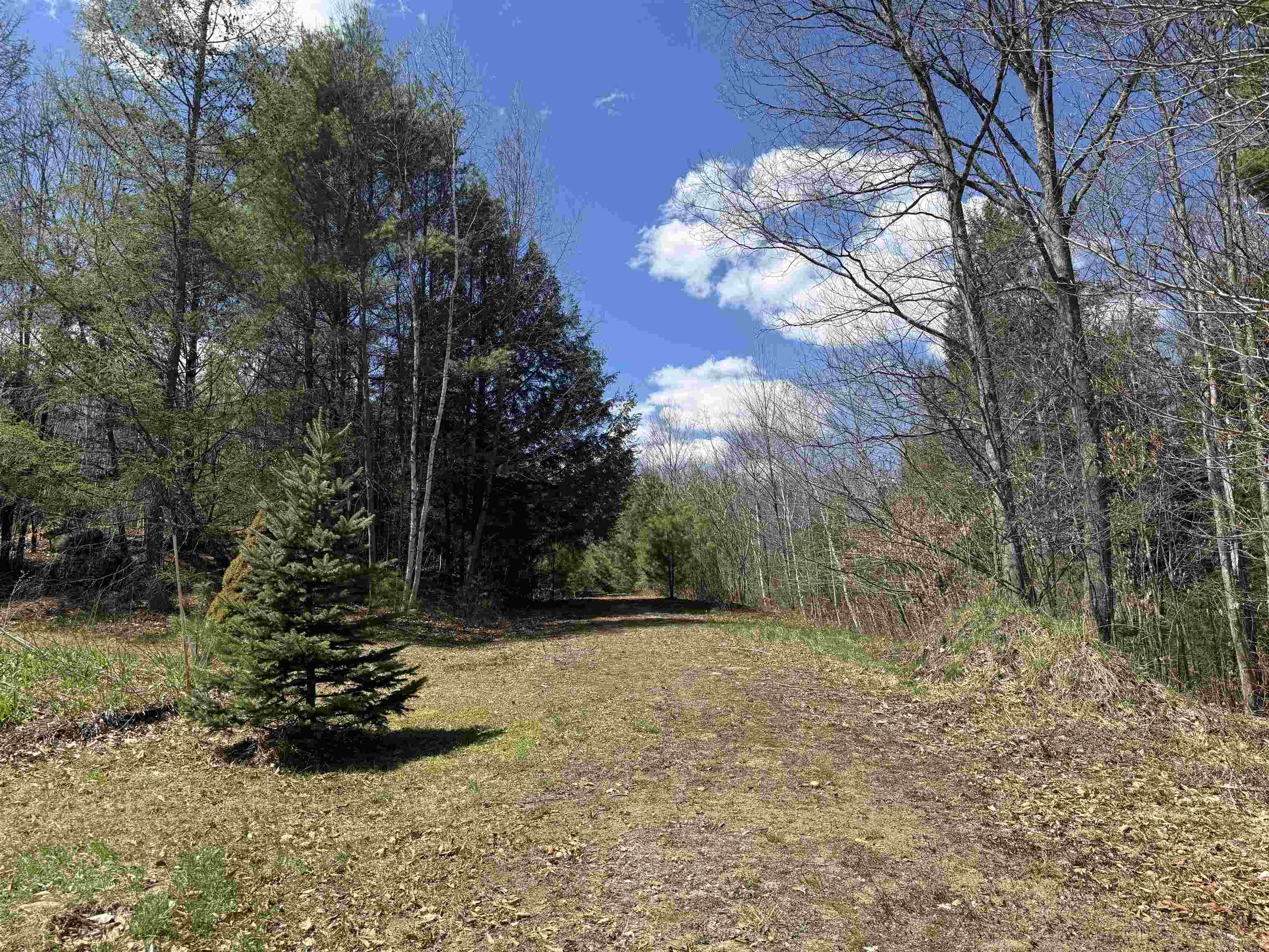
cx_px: 634
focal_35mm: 24
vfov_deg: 56.8
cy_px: 476
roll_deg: -0.6
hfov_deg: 71.6
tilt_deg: +13.3
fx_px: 880
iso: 80
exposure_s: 1/3425
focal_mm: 6.76
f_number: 1.78
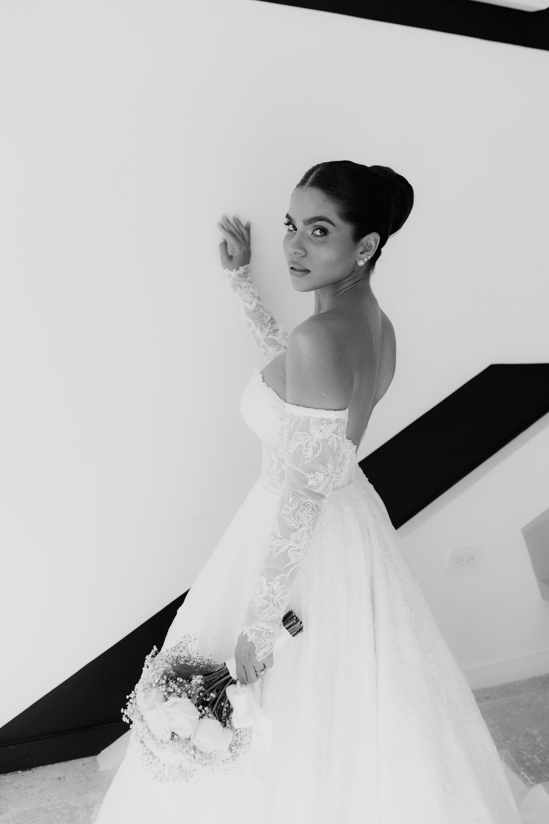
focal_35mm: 35
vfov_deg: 54.4
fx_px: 801
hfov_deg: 37.9
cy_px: 412
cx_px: 274
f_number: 2.8
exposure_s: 1/1600
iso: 200
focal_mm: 35
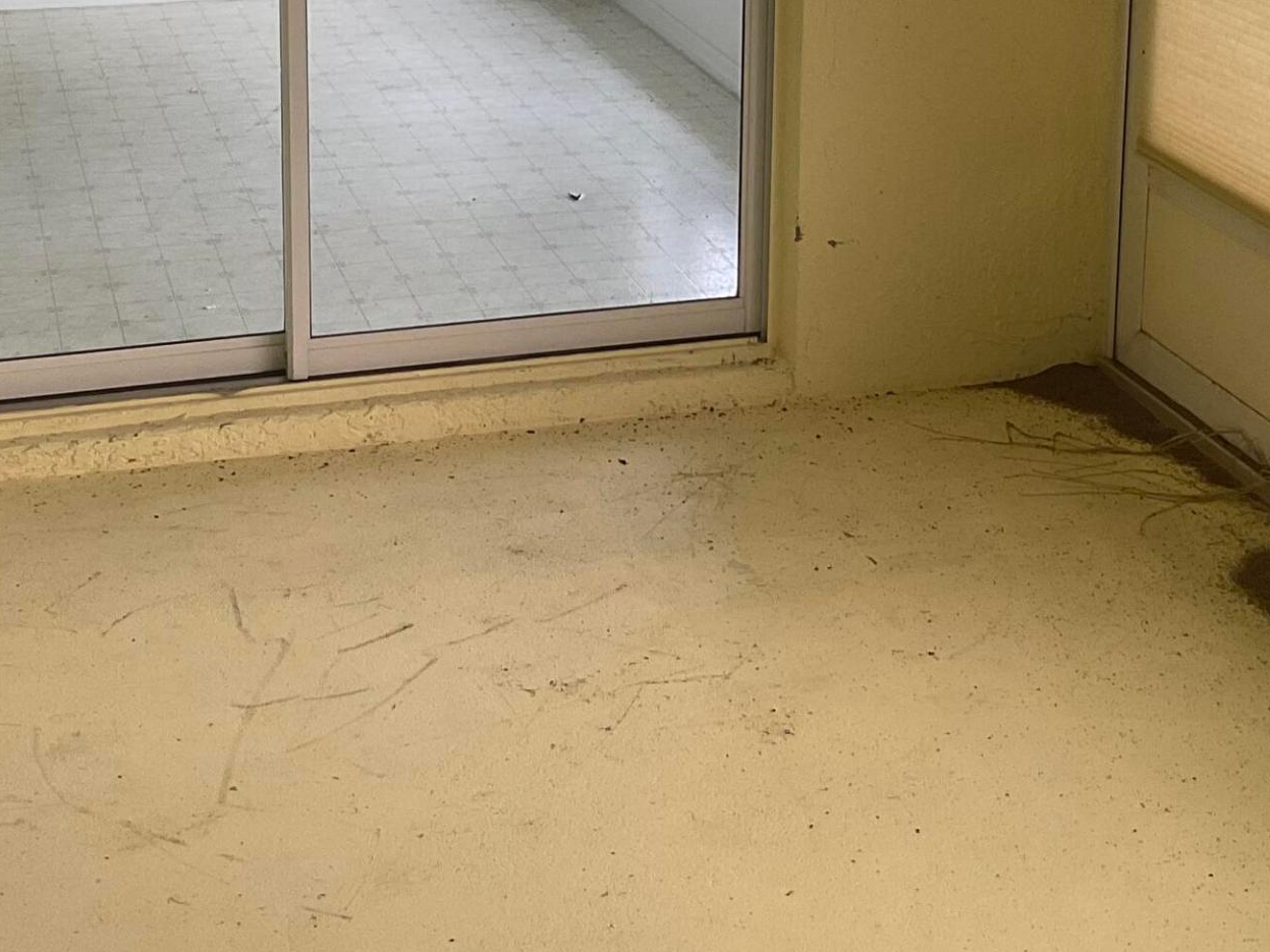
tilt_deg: -11.5
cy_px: -72
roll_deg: -1.4
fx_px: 2458
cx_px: 705
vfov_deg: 20.9
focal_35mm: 67
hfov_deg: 29.0
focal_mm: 3
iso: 40
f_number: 1.8
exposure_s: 1/122
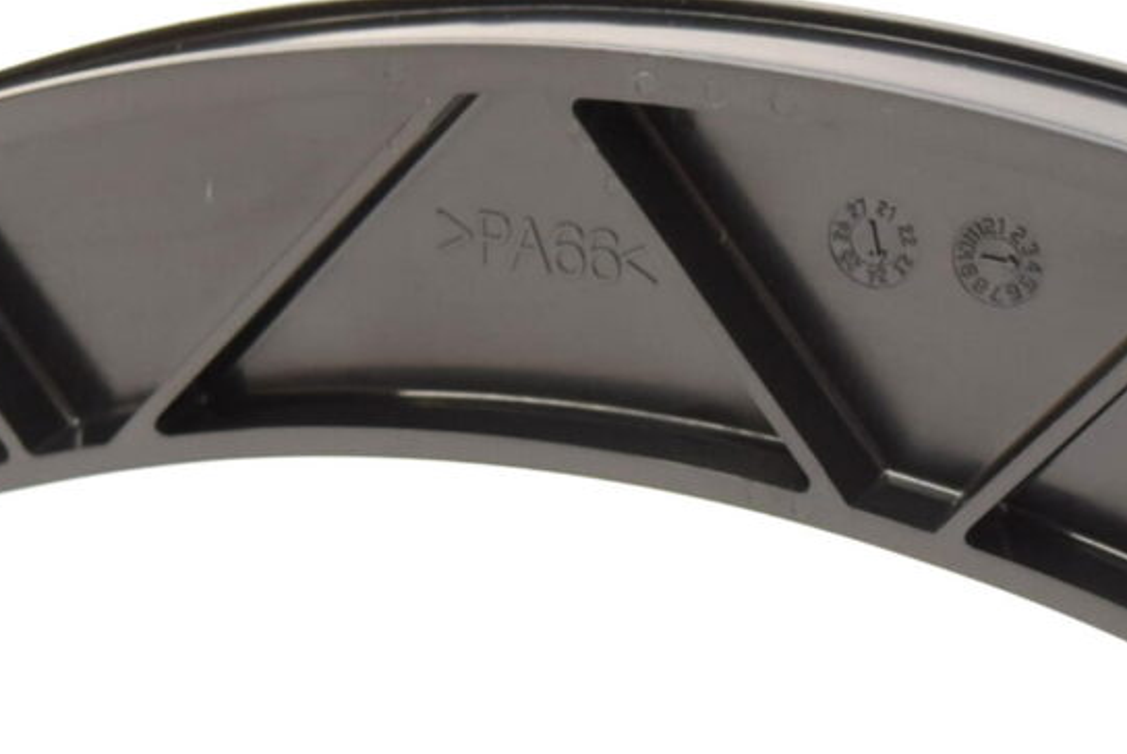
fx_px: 5136
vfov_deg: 8.4
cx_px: 833
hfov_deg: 12.5
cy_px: 423
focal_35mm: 164
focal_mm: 29
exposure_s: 1/100
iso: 400
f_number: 5
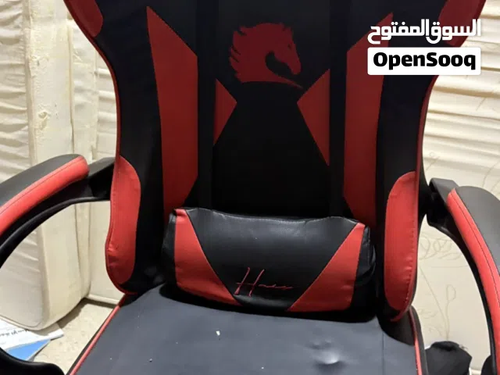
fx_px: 376
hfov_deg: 67.3
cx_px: 250
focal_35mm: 26
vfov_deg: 53.1
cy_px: 188
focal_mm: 5.96
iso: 800
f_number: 1.6
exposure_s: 1/30
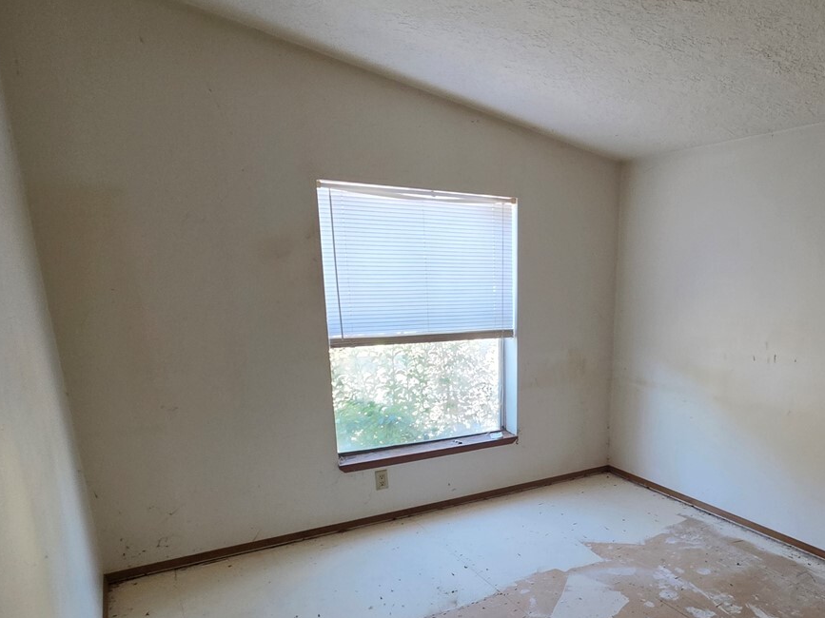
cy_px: 447
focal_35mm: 24
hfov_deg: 69.0
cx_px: 568
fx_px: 572
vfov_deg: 54.7
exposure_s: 1/60
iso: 250
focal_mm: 2.2
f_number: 1.9
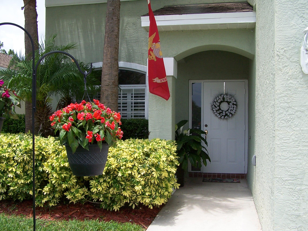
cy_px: 116
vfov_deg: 37.7
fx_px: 338
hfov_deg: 49.0
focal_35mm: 38
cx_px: 154
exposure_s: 1/500
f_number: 4
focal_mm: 6.3
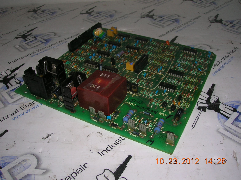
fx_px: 237
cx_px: 120
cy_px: 90
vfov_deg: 41.7
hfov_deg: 54.0
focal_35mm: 34
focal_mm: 5.7
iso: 50
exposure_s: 1/60.1
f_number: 4.9
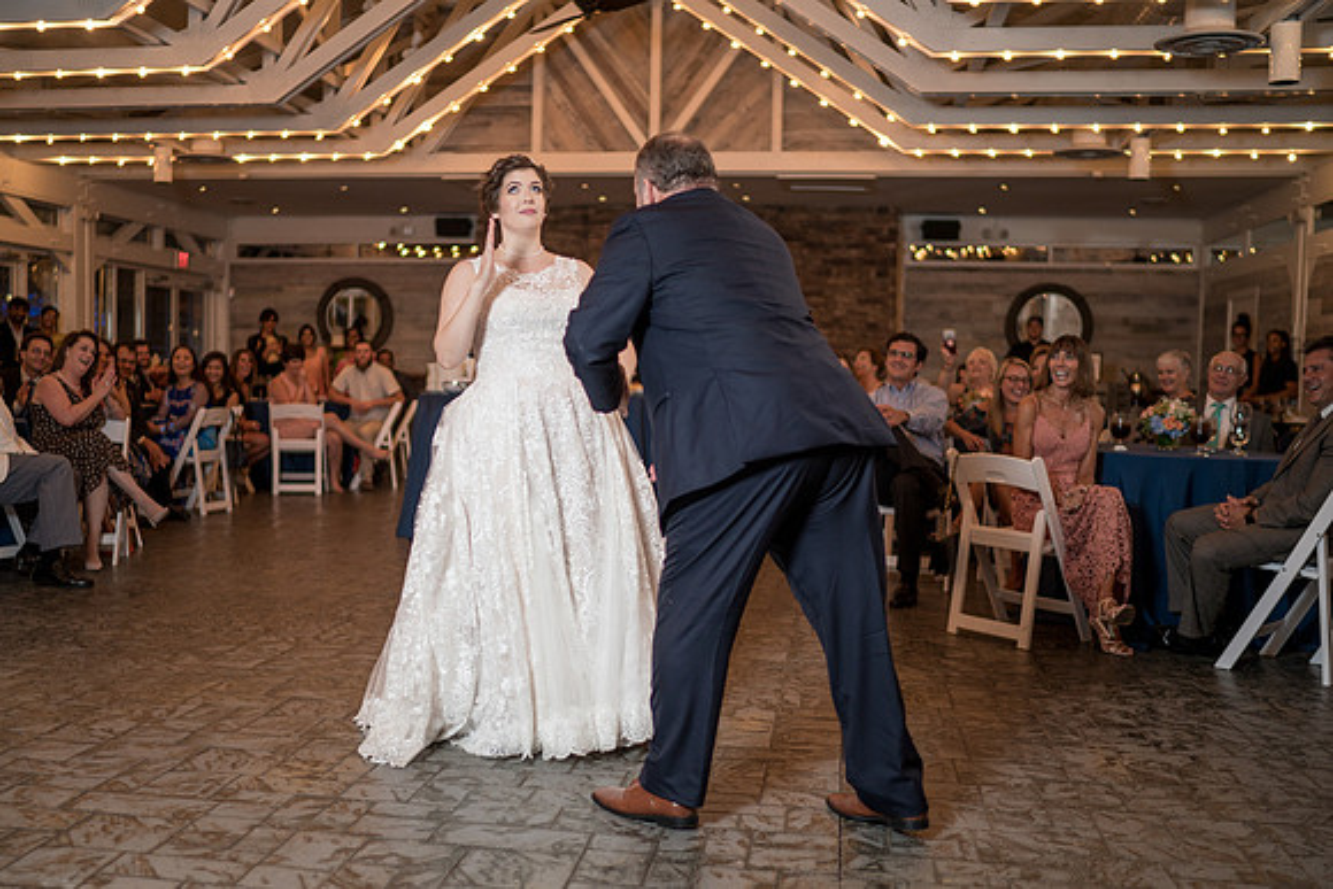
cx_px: 604
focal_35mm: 39
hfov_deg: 50.0
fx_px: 1428
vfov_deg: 34.6
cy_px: 469
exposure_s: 1/200
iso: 250
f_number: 1.4
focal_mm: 35
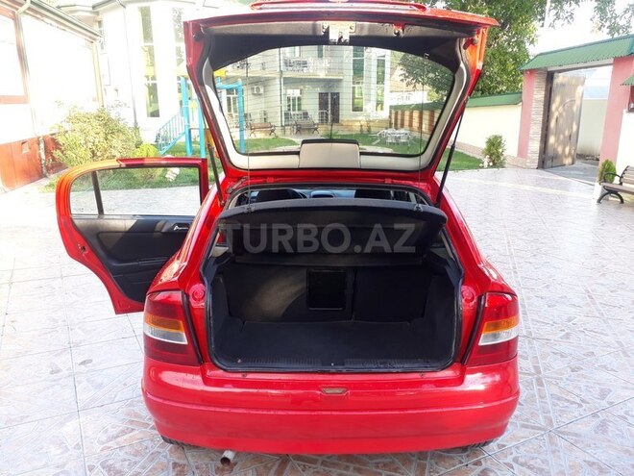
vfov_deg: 51.4
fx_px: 495
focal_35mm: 27
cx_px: 317
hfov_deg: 65.3
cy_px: 238
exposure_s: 1/100
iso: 40
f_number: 1.9
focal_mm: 3.6
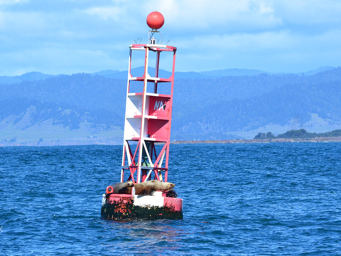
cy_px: 121
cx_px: 155
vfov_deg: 4.4
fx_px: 3300
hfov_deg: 5.9
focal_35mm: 335
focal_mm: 180
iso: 320
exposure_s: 1/500
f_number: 11
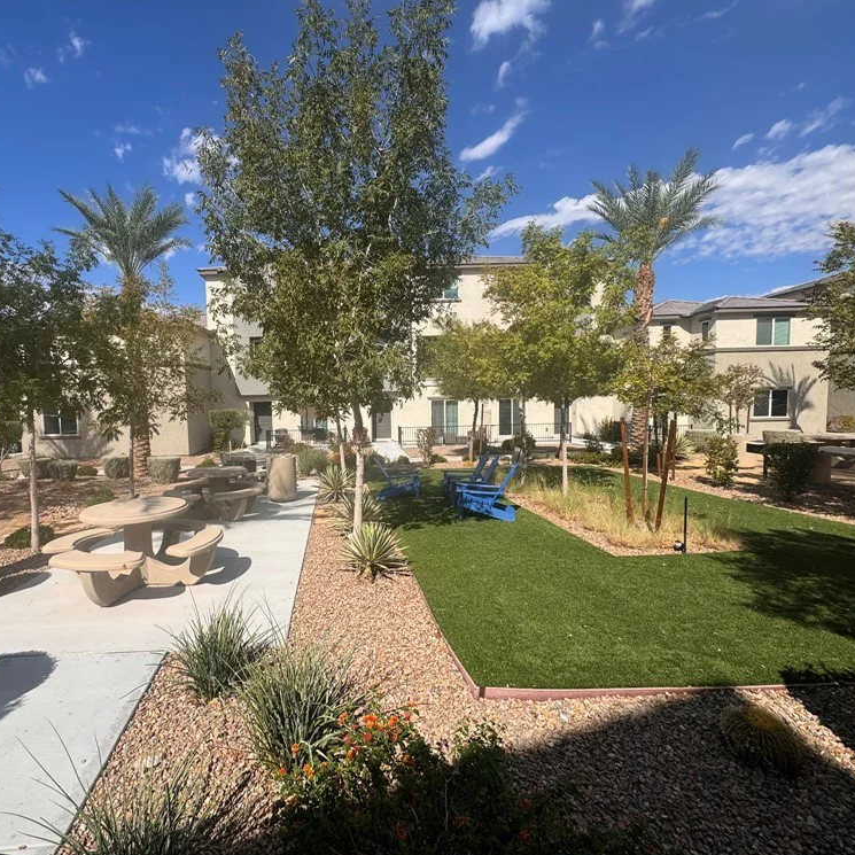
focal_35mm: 17
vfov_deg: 84.0
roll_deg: +1.4
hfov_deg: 83.2
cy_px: 432
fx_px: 475
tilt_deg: -3.8
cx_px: 353
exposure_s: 1/2985
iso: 50
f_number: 2.2
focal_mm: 2.22
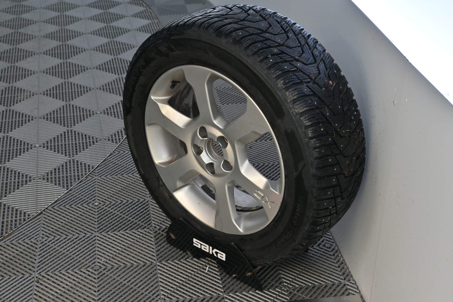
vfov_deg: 25.1
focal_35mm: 54
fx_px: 679
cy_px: 151
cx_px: 226
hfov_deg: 36.9
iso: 720
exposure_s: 1/60
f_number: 5.3
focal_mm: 36
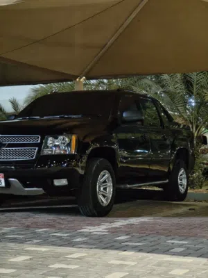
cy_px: 139
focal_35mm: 70
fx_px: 561
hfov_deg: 21.0
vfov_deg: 27.8
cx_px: 104
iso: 13617
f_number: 2.55
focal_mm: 13.3
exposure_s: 1/14.3
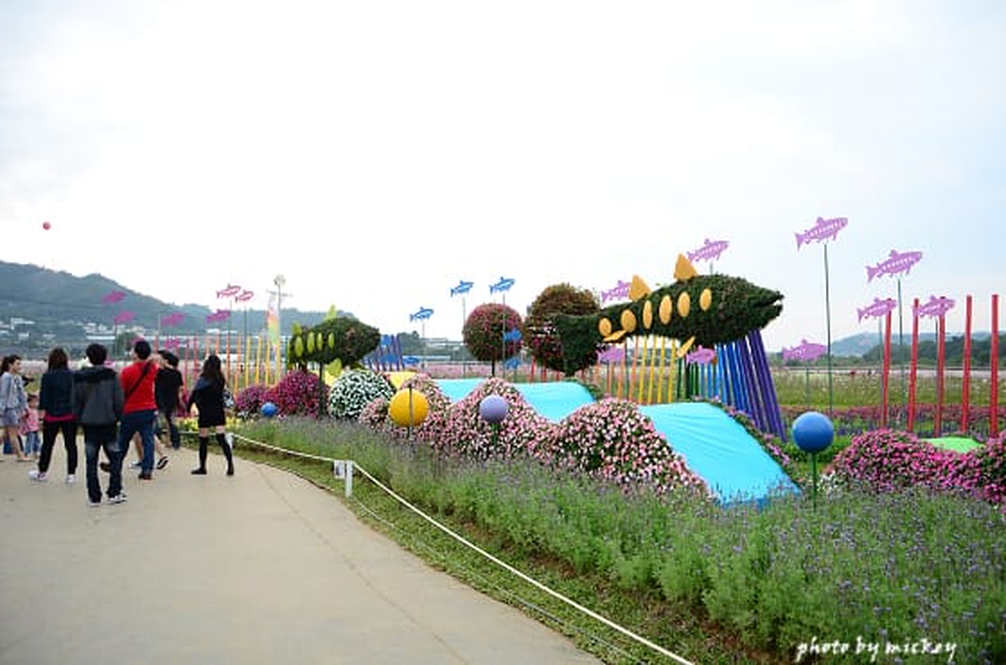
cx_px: 503
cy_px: 332
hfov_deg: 67.5
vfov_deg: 47.7
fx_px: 752
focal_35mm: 27
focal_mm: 18
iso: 400
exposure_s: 1/800
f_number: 4
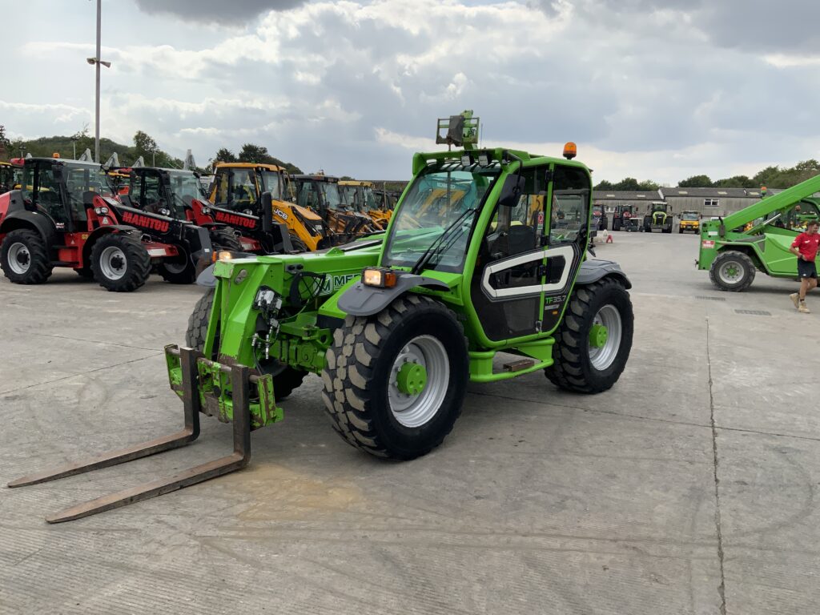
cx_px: 410
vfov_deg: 48.2
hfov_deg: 61.7
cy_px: 308
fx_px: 687
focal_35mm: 29
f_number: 1.8
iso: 16
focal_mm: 3
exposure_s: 1/1451
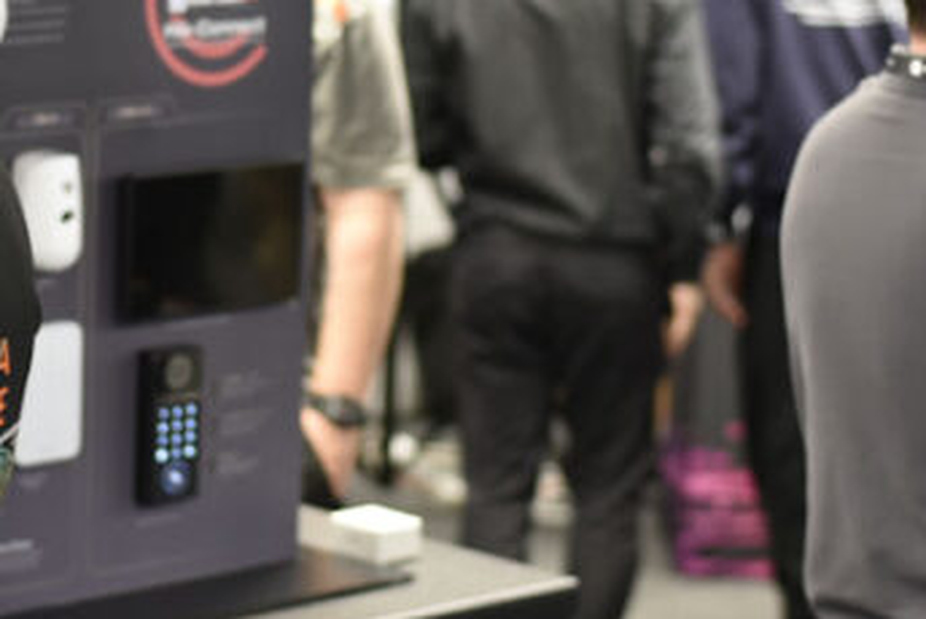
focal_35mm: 149
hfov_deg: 13.8
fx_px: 3836
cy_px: 275
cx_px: 452
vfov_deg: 9.2
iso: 800
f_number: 2.2
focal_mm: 50
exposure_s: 1/60
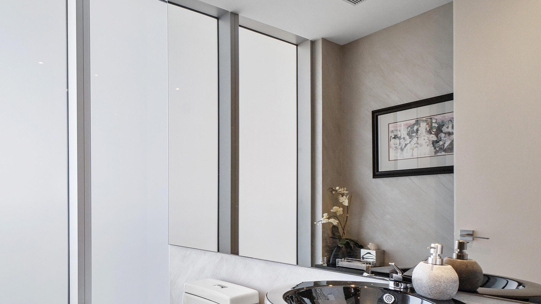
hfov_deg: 73.3
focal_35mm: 24
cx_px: 169
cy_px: 206
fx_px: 344
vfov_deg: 46.8
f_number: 11
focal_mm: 10
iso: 160
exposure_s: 1/15
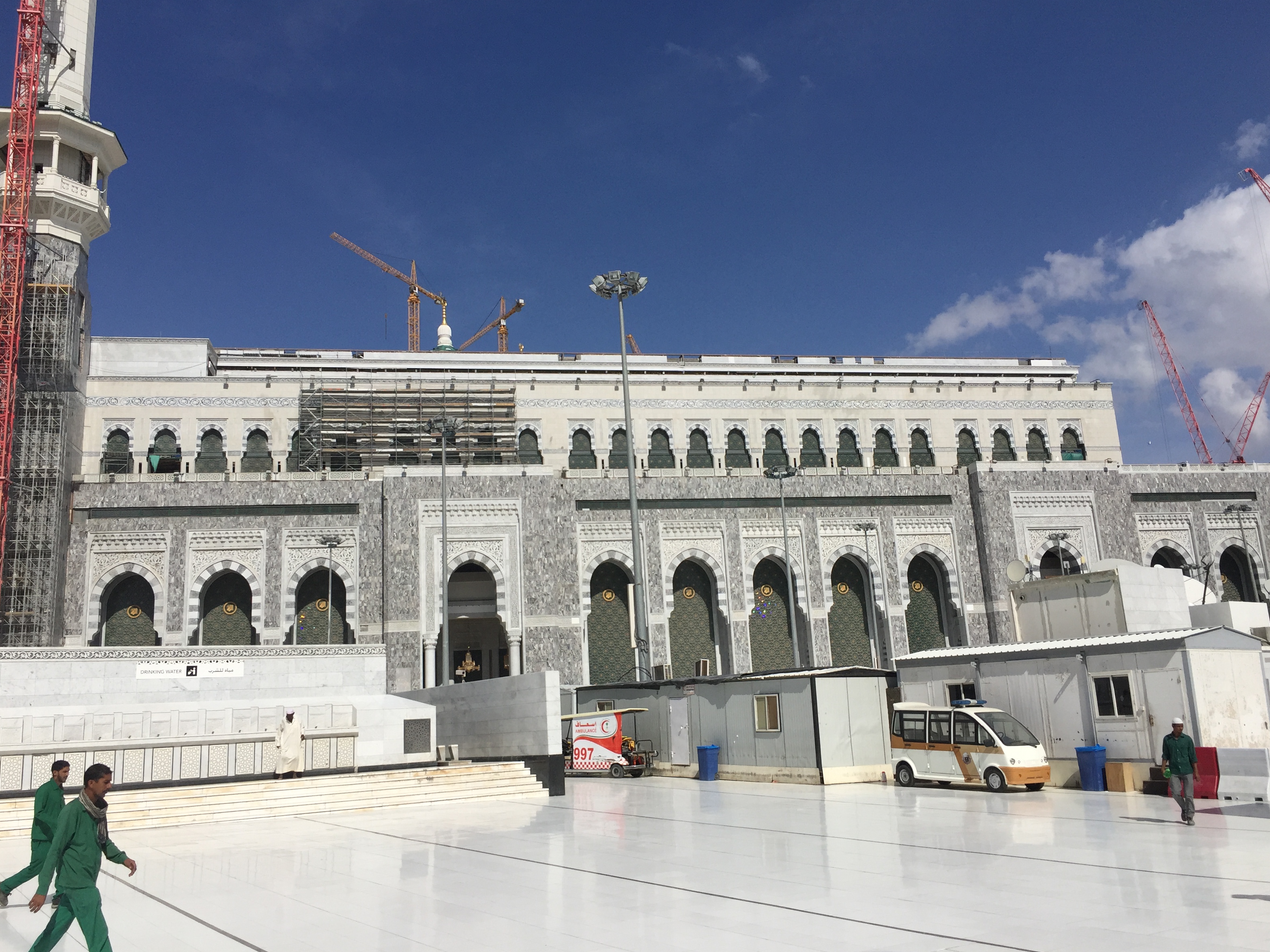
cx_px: 640
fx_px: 1101
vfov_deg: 46.8
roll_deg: +2.5
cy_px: 474
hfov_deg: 60.0
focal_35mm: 30
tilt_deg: +12.8
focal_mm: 4.15
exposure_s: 1/5650
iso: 32
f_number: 2.2
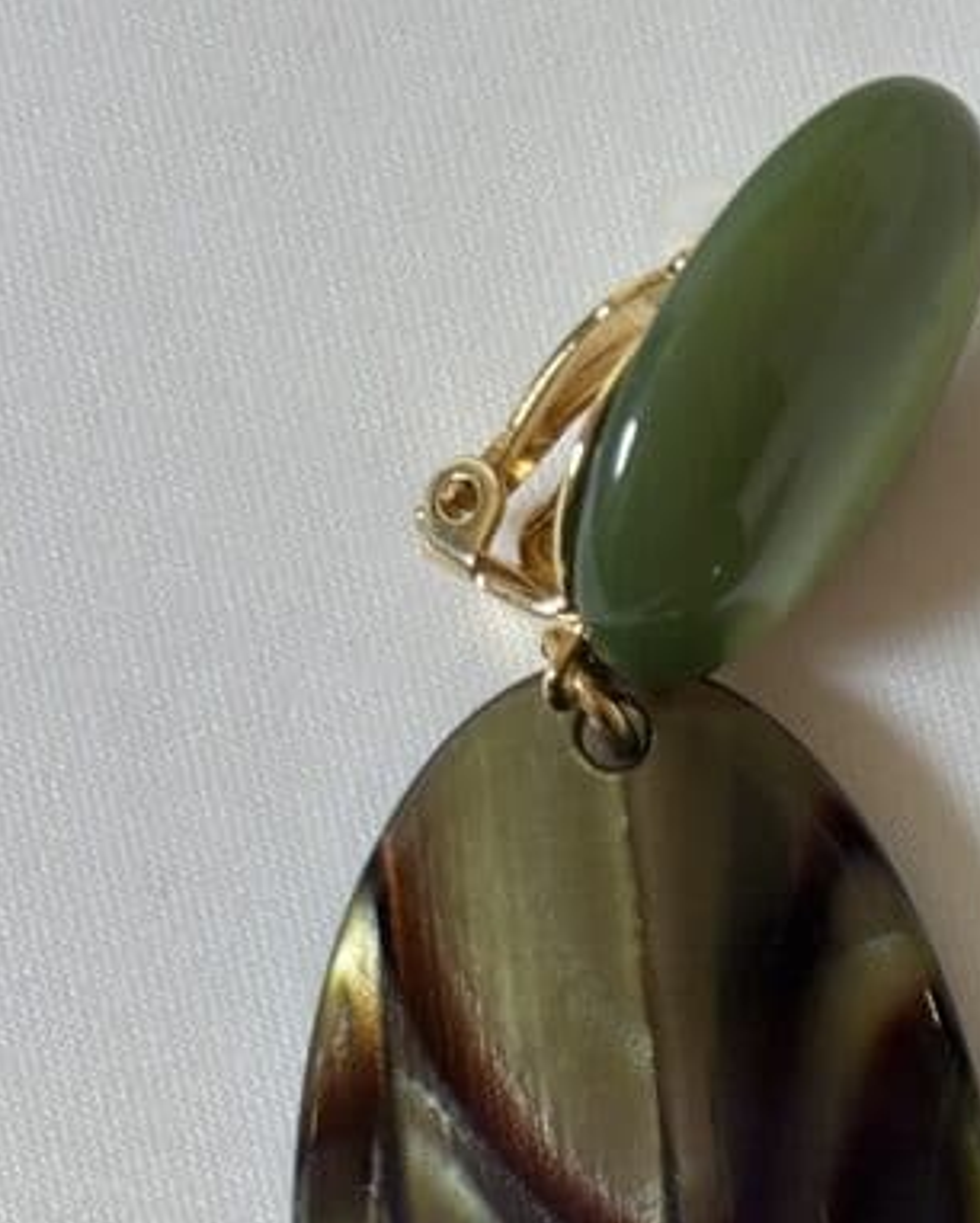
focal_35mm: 136
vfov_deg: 13.8
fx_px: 4927
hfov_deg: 11.3
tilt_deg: -88.0
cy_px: 1380
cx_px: 967
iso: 40
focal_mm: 5.96
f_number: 1.6
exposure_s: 1/100
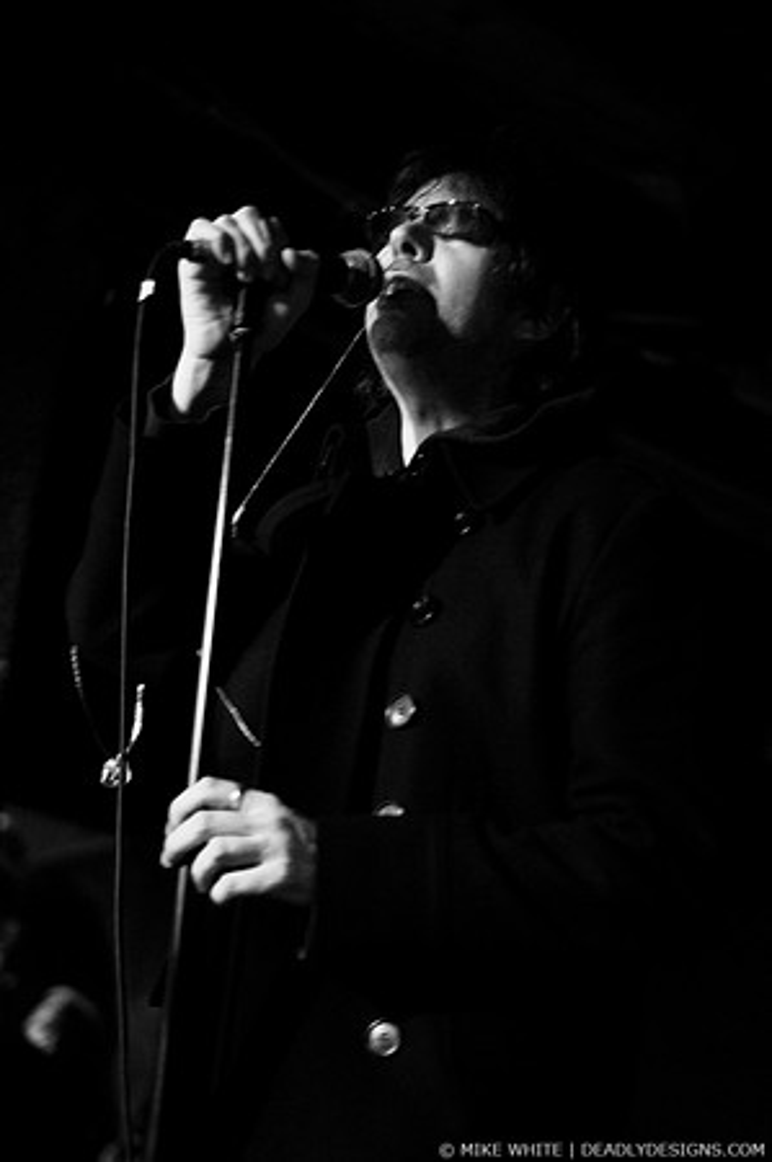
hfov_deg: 18.1
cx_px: 386
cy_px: 581
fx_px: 2418
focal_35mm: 75
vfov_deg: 27.0
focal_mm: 50
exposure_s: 1/30
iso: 1600
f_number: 1.8
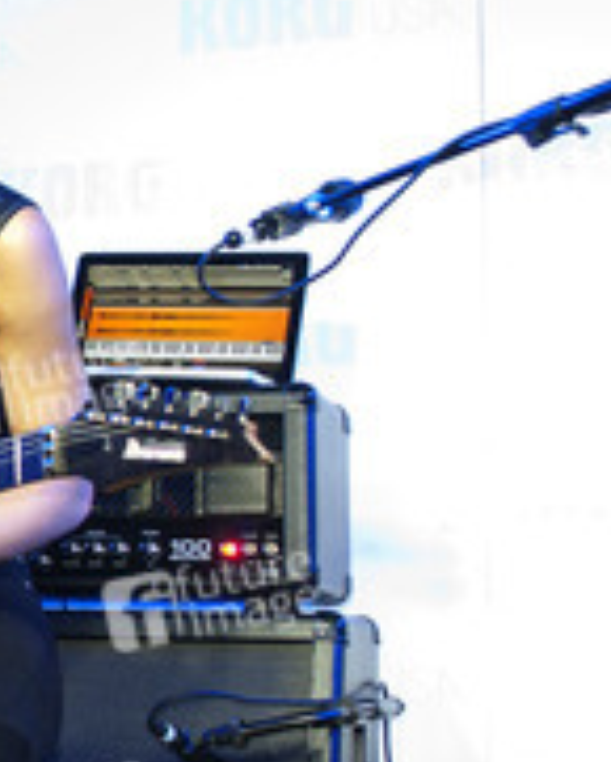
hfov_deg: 16.5
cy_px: 497
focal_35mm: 84
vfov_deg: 22.7
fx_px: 1897
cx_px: -324
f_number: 4.5
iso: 1250
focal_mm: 24
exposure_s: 1/60
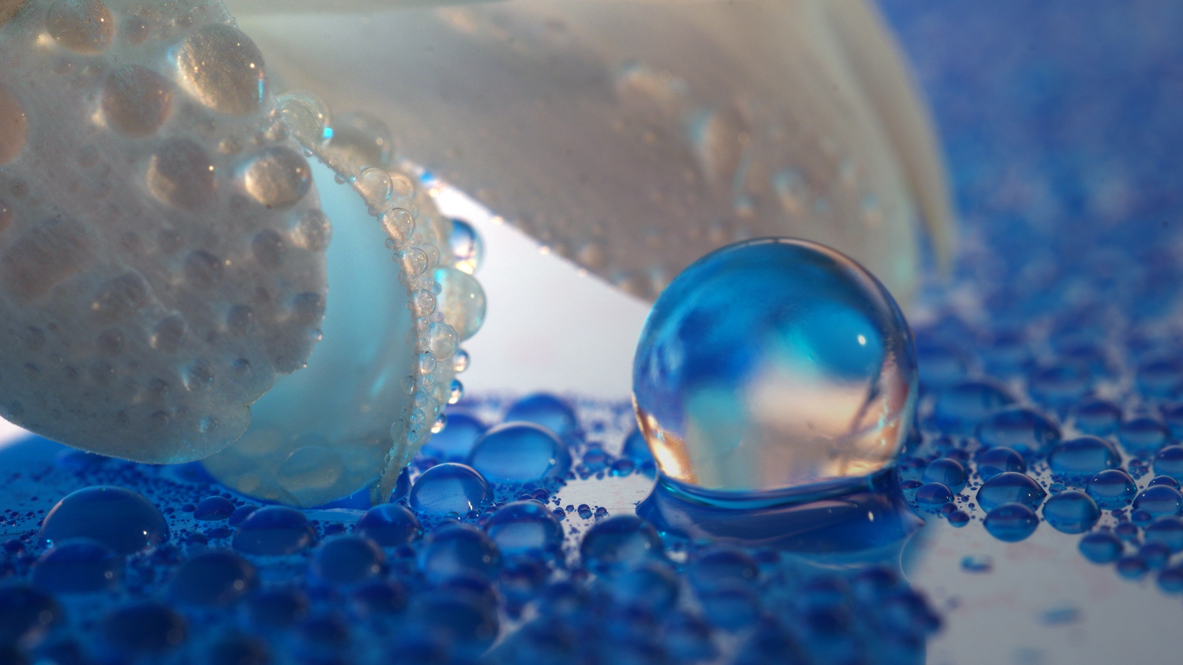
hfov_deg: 9.1
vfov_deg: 5.1
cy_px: 316
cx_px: 591
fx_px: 7402
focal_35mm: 236
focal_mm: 150
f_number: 14
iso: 100
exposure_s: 13
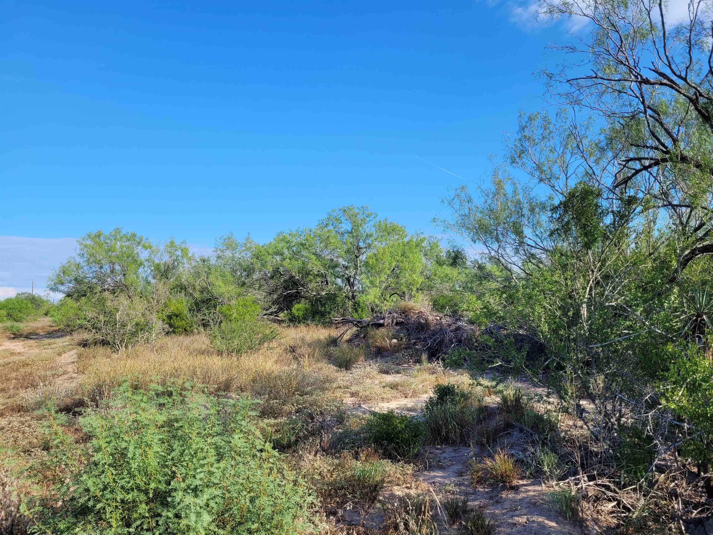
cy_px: 268
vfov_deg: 53.1
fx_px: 536
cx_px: 356
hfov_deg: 67.3
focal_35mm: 26
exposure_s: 1/1550
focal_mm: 5.4
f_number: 1.8
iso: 40
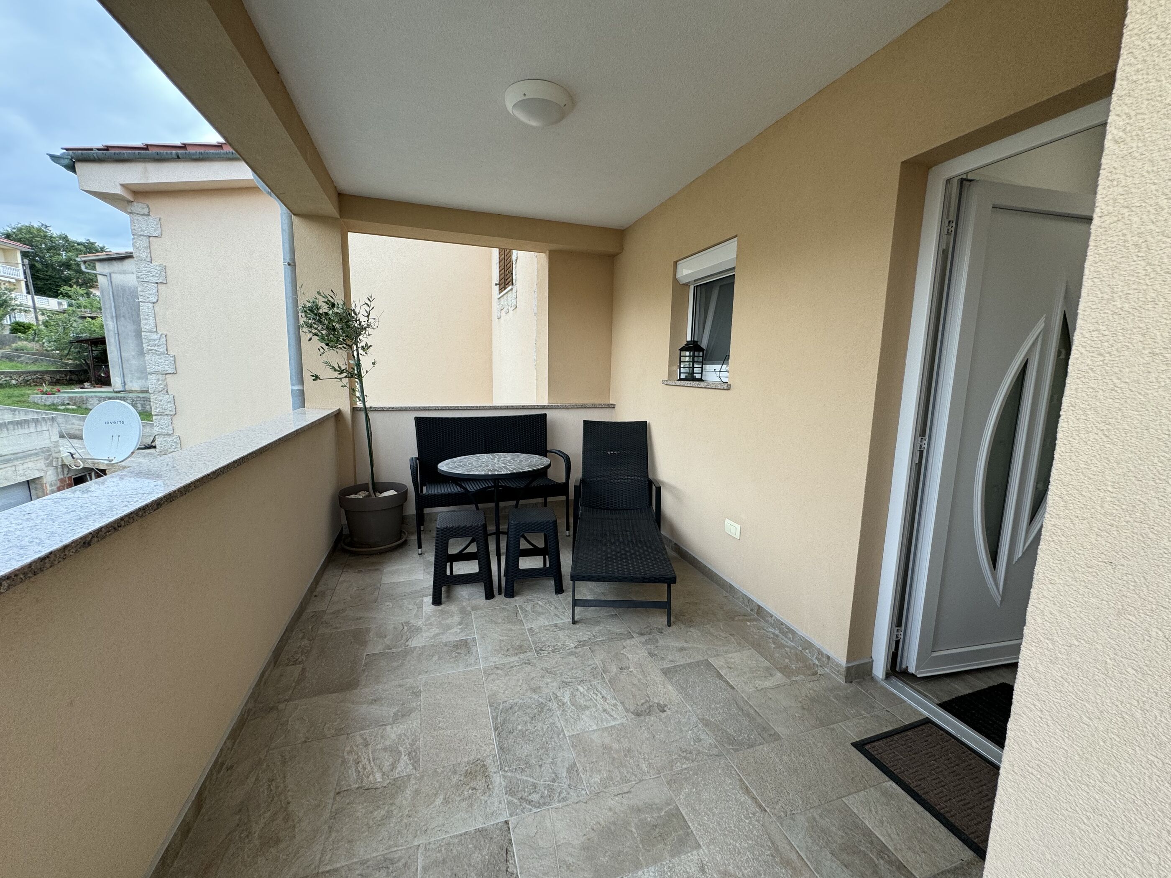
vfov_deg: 85.7
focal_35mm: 14
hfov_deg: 102.1
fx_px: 474
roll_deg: -1.0
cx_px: 586
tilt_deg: -8.3
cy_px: 439
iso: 64
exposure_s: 1/99
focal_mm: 2.22
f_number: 2.2
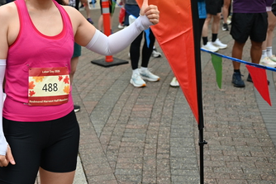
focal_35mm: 61
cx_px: 51
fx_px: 468
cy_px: 46
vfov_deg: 22.1
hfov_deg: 31.9
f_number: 5
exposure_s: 1/125
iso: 560
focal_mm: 37
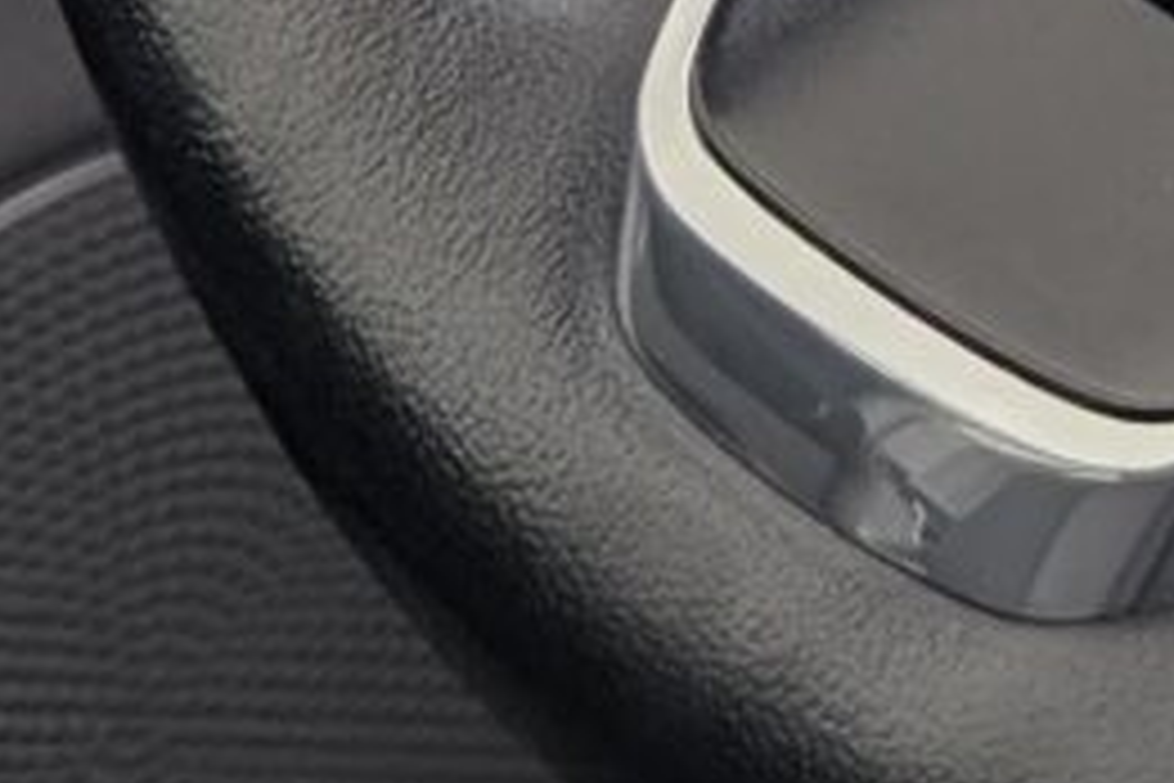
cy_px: -1634
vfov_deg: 6.4
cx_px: 2222
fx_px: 6391
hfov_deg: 9.9
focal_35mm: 196
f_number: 1.8
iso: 80
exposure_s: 1/3200
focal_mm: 6.86
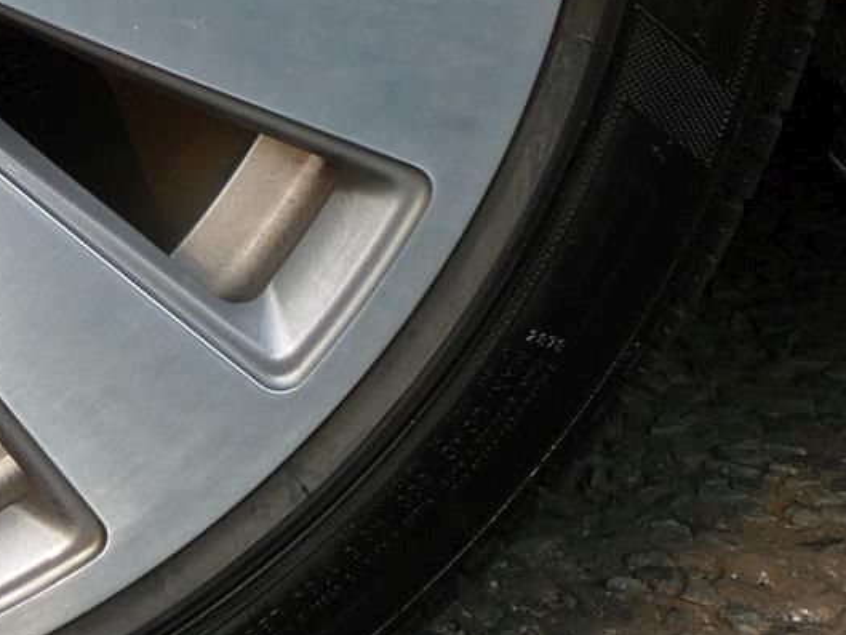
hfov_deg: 14.2
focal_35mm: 130
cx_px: -408
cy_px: -202
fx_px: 3178
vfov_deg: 11.1
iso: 100
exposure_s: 1/125
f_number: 4
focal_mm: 7.1
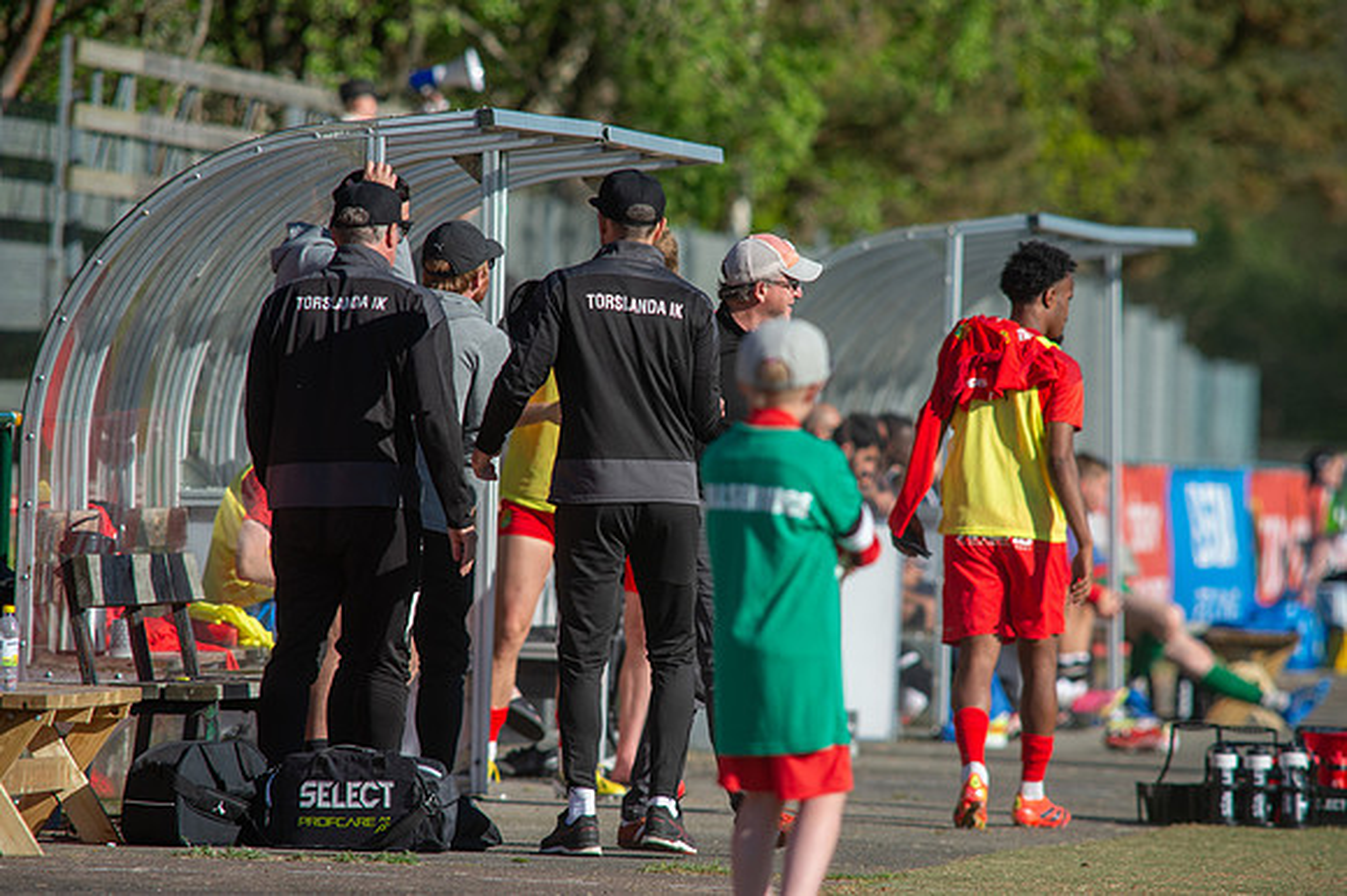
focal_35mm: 420
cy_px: 448
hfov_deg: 4.9
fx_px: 15705
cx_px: 674
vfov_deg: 3.3
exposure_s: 1/1600
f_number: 4.5
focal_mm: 420
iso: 280
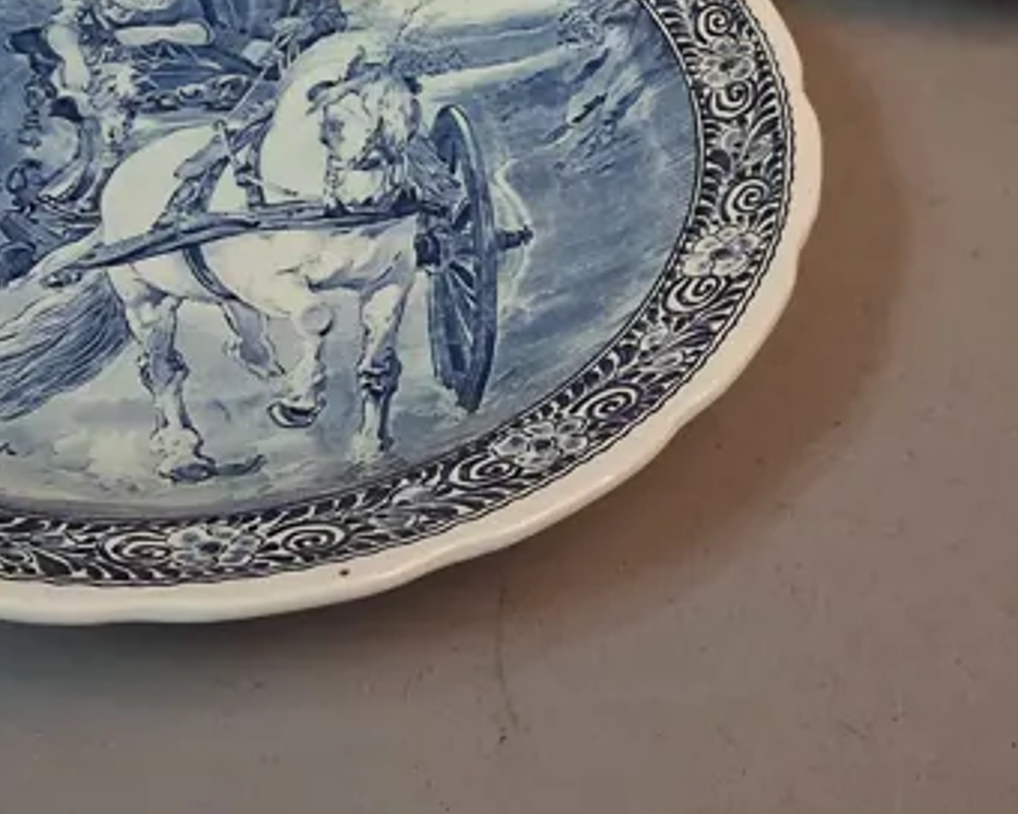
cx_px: 533
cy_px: -51
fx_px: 1868
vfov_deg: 23.3
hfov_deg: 30.5
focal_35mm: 62
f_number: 1.8
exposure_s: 1/100
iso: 400
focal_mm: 4
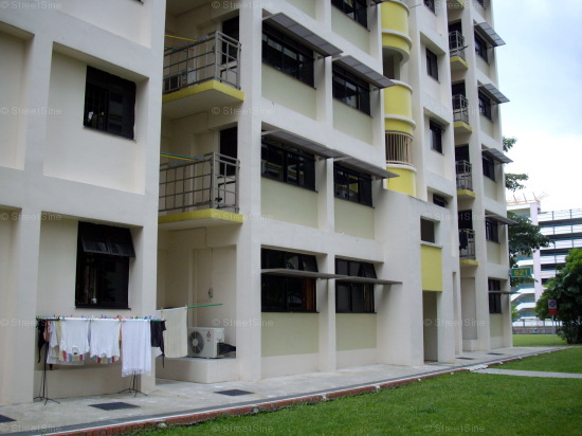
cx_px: 291
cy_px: 218
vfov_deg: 38.6
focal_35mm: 37
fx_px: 622
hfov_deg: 50.2
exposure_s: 1/125
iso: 136
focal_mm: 6.2
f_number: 2.8
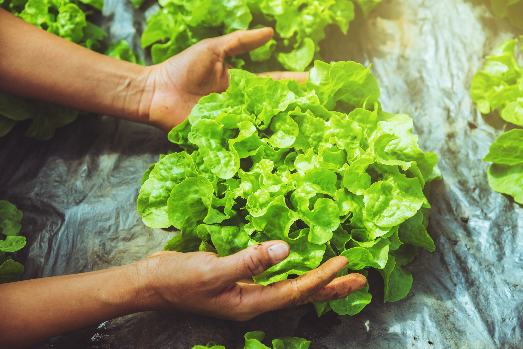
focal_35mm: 75
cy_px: 174
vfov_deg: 18.2
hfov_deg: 27.0
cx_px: 262
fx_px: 1090
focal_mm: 75
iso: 160
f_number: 5.6
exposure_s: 1/500
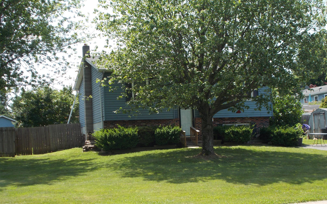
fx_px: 481
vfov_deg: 23.9
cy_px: 124
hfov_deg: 37.5
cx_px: 164
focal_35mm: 54
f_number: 4.5
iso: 80
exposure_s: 1/250
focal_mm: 9
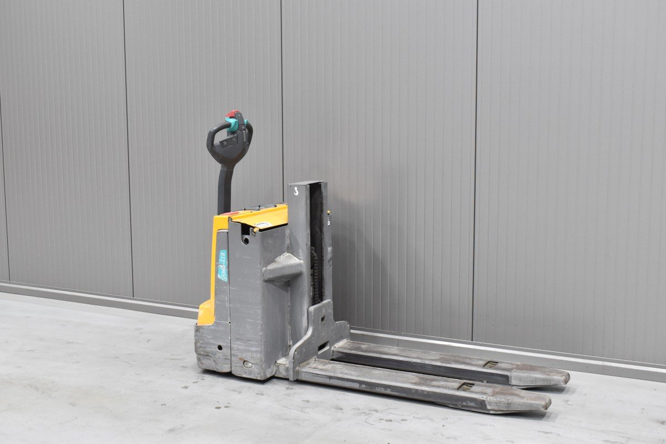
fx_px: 860
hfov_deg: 42.3
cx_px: 333
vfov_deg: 28.9
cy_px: 222
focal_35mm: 46
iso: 1600
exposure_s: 1/25
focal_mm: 31
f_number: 6.3
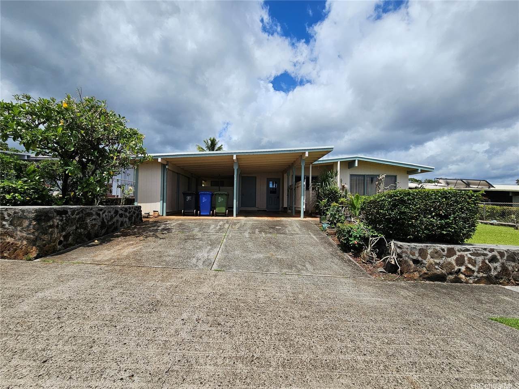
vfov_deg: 89.9
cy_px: 194
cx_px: 260
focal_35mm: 13
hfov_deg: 106.2
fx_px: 195
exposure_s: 1/4493
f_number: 2.2
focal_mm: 2.2
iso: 50
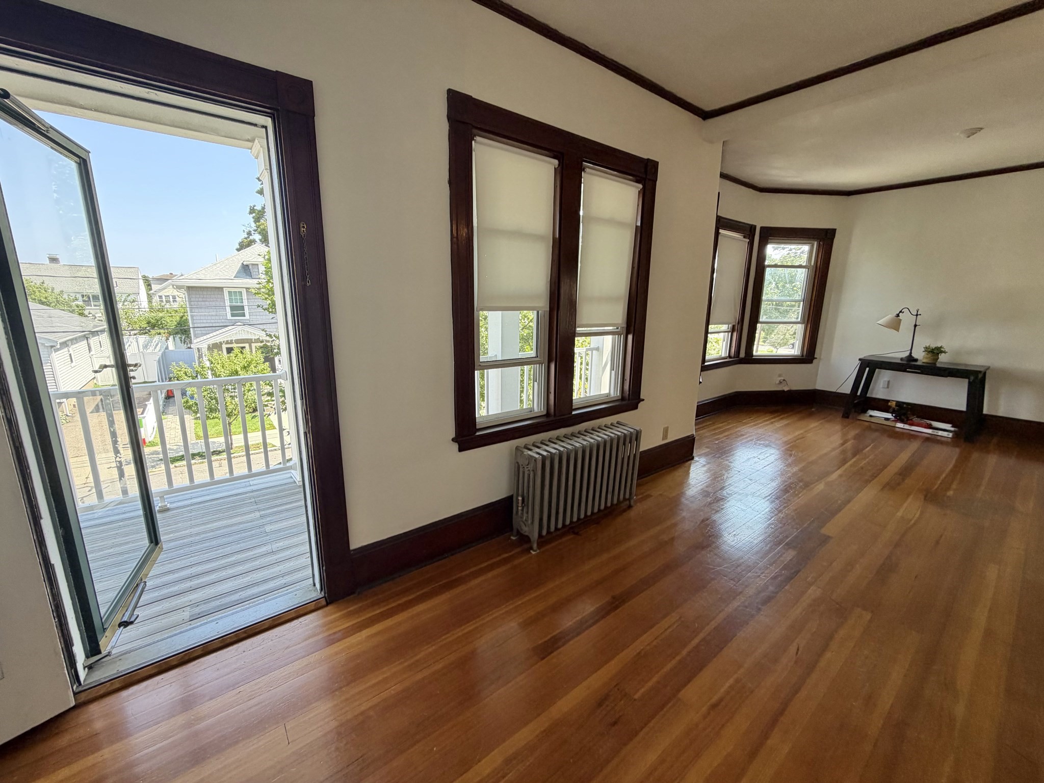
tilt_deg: -11.2
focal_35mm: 14
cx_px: 522
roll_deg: +0.4
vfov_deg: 85.7
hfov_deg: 102.1
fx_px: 422
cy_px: 392
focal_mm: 2.22
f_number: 2.2
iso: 80
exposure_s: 1/121
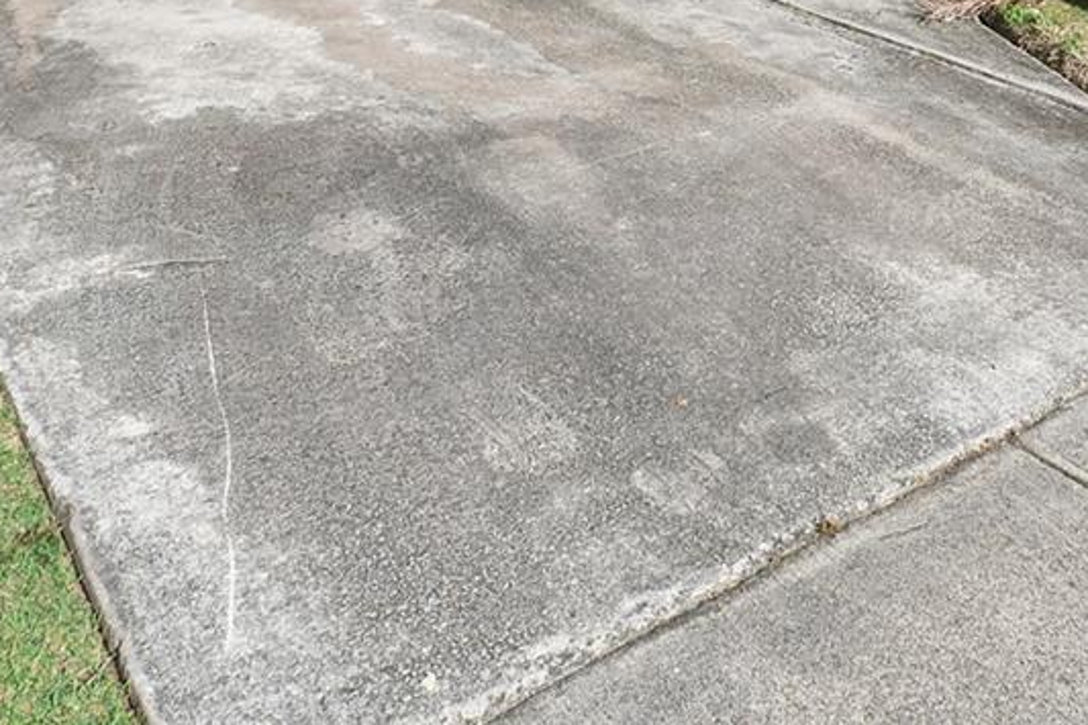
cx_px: 751
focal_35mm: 45
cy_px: -356
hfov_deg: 42.8
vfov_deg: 23.8
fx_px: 1360
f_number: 11
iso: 100
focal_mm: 10
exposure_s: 1/200
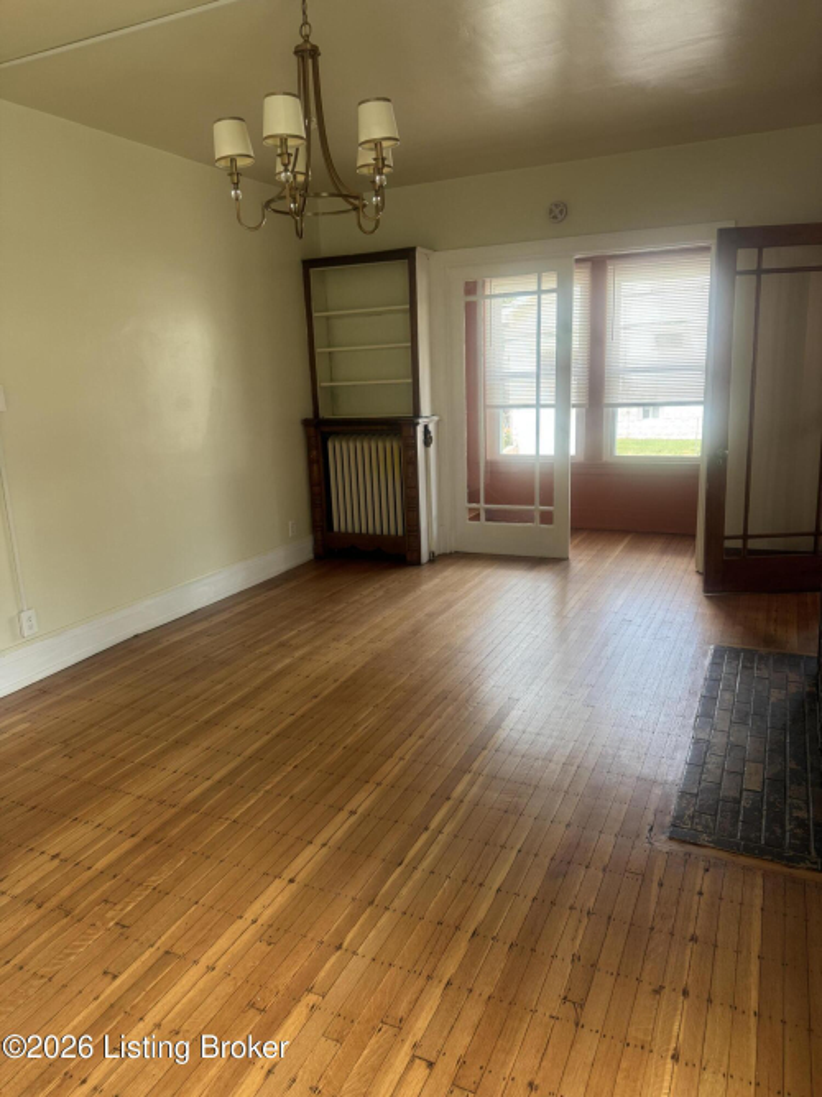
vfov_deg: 71.6
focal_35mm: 24
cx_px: 411
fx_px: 760
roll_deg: +2.9
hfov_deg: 56.8
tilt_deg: -13.2
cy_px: 548
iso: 125
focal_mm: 6.76
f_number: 1.78
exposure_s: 1/121
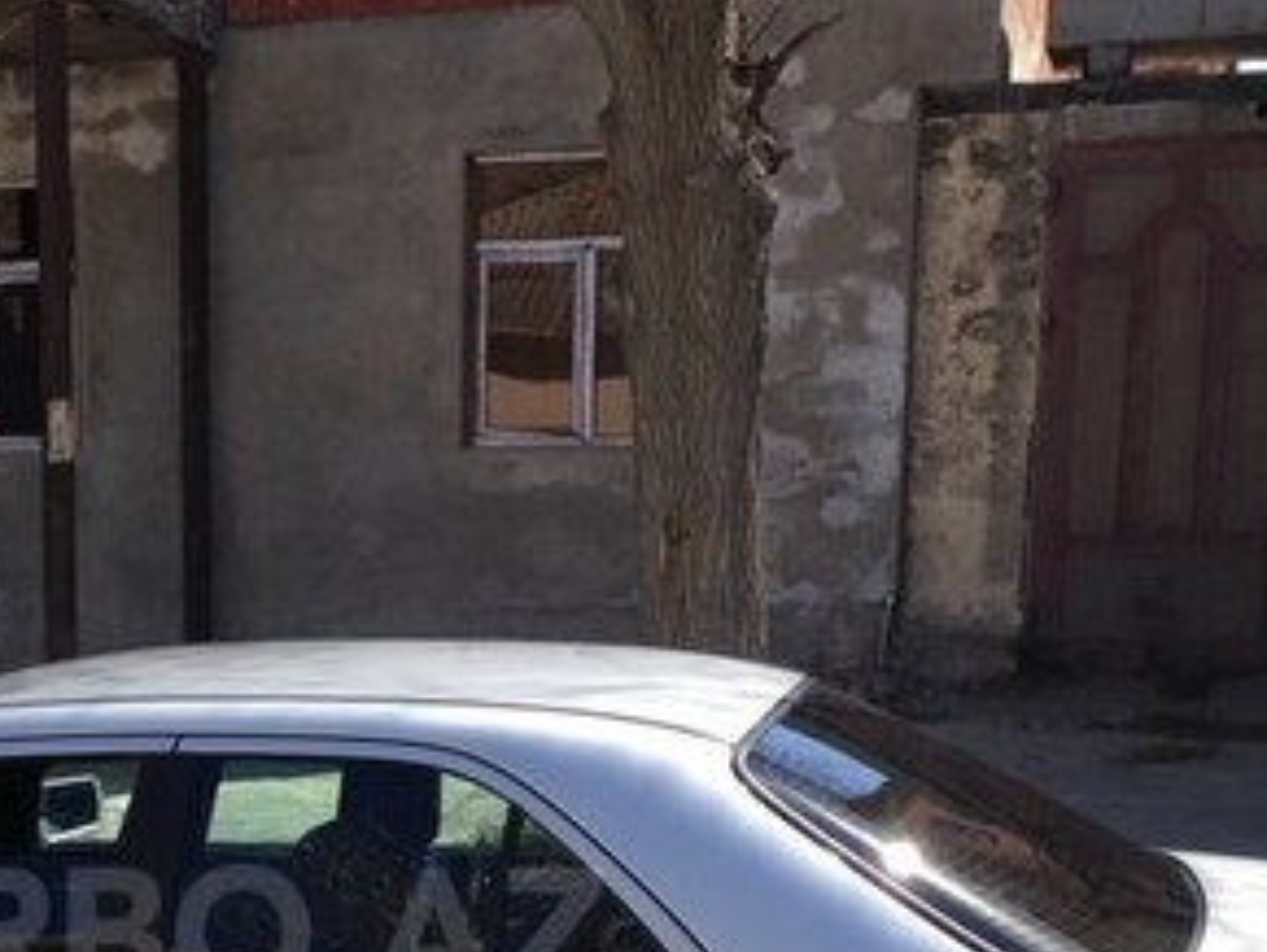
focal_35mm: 75
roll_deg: +0.4
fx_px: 2747
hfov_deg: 25.3
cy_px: 932
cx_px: 157
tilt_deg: -9.7
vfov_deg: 19.2
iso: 50
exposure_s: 1/1043
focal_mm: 4.12
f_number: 2.4
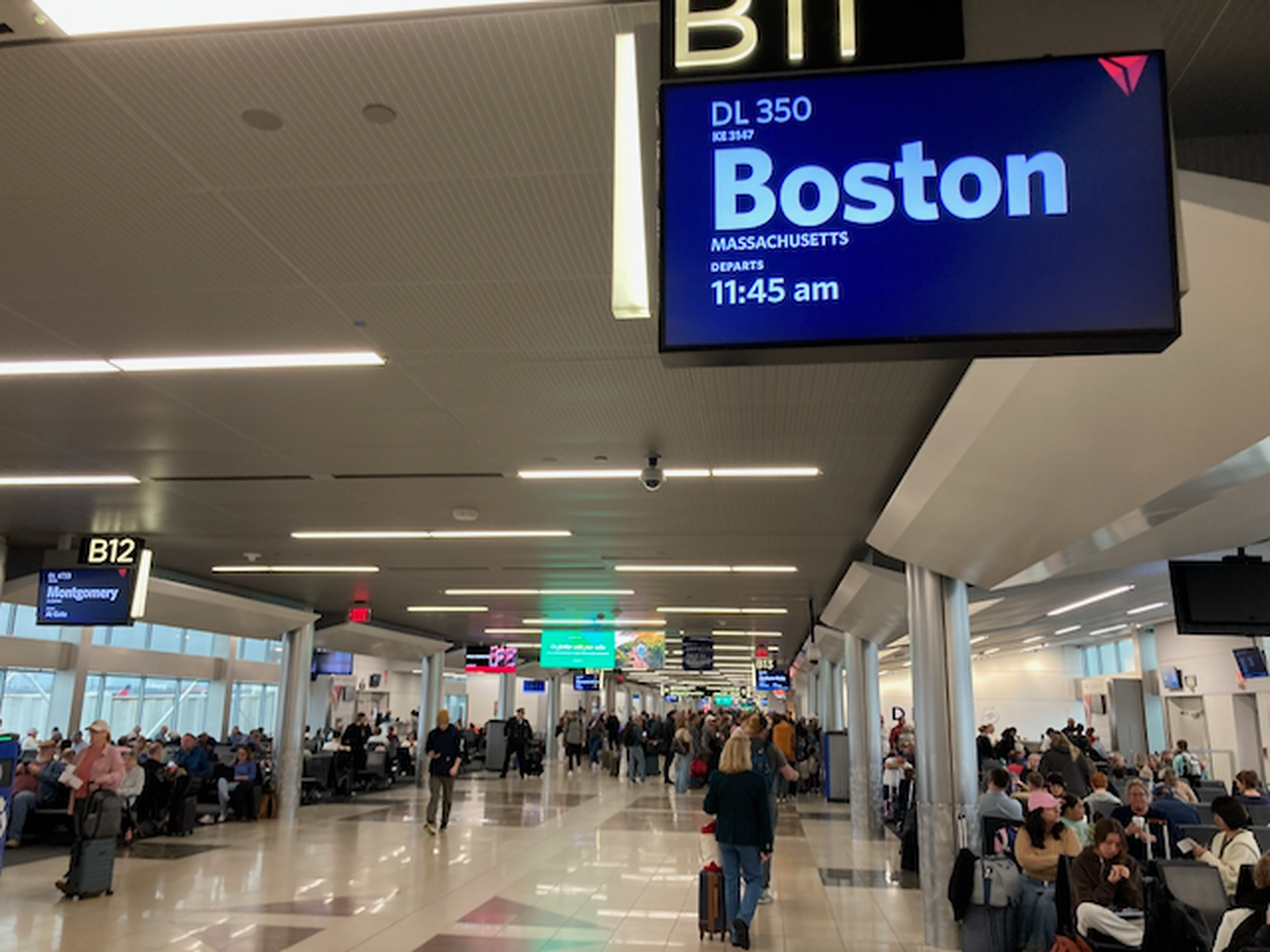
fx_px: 1027
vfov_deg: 49.7
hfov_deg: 63.4
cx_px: 635
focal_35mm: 28
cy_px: 476
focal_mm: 3.99
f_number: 1.8
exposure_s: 1/48
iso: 100
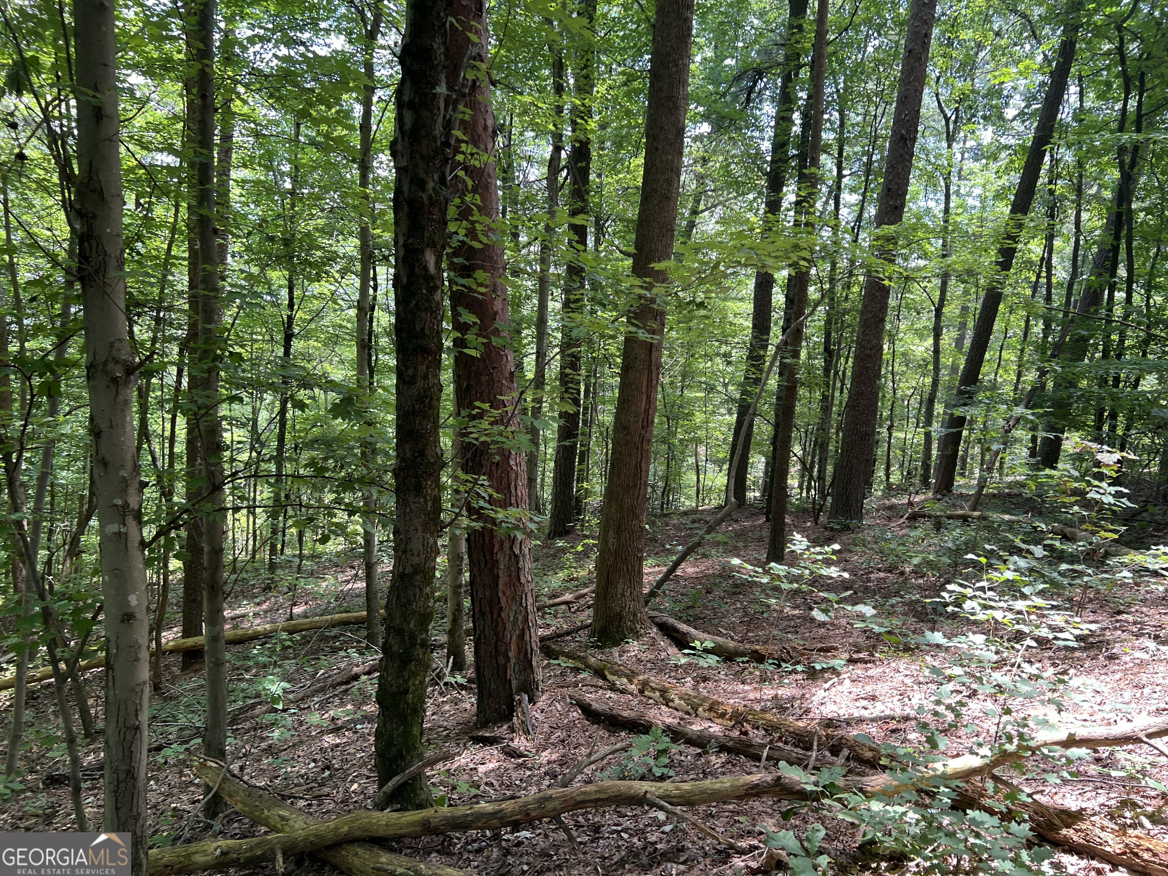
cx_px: 584
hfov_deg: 67.3
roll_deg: -2.7
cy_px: 438
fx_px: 877
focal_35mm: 26
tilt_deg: -4.6
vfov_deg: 53.1
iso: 40
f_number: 1.5
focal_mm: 5.7
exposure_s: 1/121
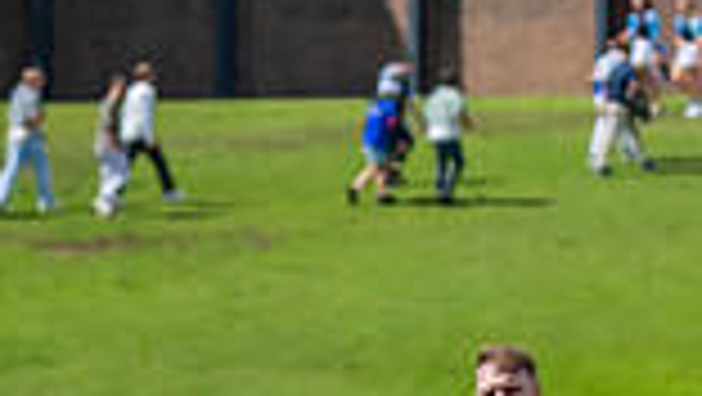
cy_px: 984
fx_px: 14455
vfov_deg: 1.6
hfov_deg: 2.8
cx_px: -284
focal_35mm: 776
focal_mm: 170
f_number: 8
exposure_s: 1/1600
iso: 800
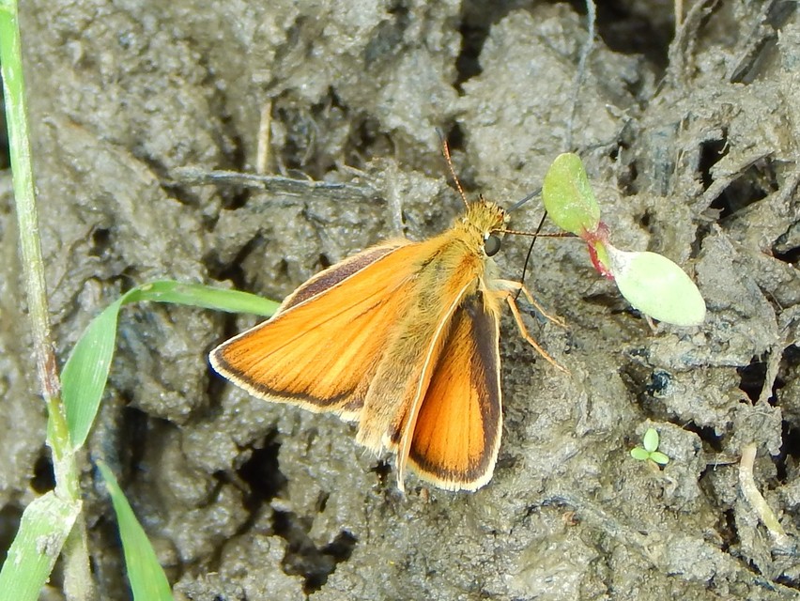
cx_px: 400
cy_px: 300
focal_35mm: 141
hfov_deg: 14.0
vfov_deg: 10.5
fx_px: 3260
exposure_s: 1/160
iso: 125
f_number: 4.9
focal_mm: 25.3
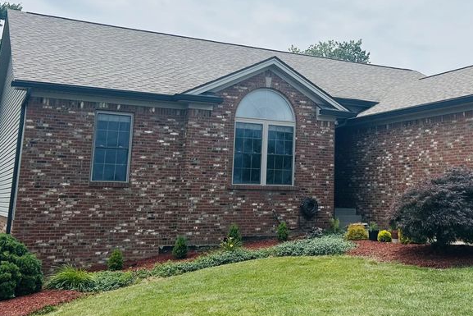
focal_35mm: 48
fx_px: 631
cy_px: 76
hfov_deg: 40.5
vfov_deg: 27.7
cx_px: 325
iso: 50
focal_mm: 5.7
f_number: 1.5
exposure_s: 1/11364
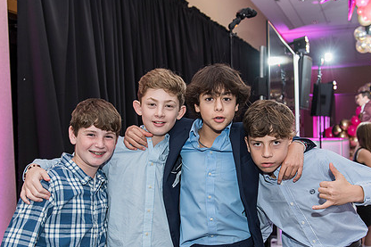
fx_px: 505
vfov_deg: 27.4
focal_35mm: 49
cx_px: 201
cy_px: 162
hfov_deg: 40.3
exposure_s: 1/100
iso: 800
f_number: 3.5
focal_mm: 34
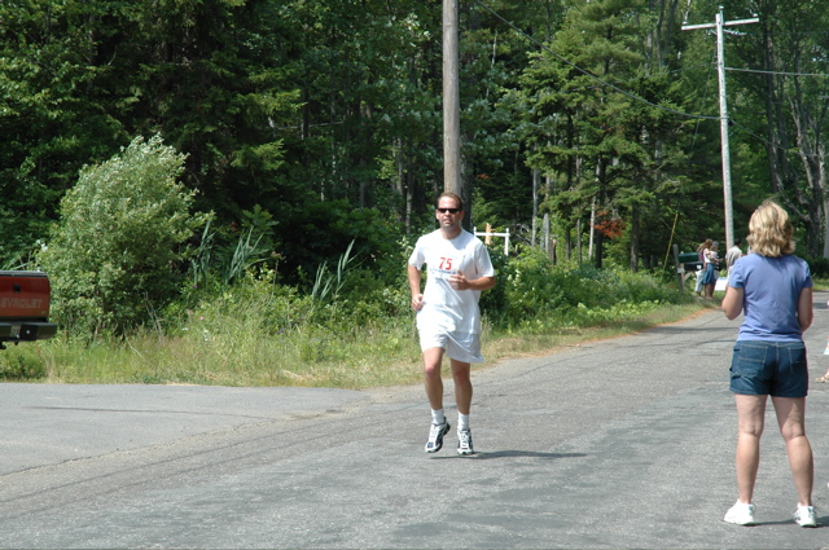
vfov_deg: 13.0
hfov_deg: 19.5
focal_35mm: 105
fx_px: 2415
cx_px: 414
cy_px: 275
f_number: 8
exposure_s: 1/250
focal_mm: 70
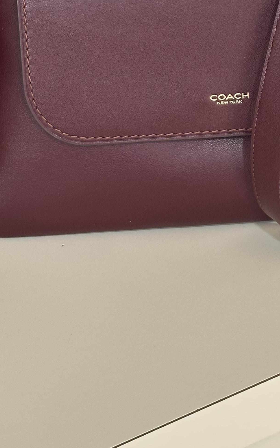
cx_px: 249
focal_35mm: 106
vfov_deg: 19.4
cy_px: 77
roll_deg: +0.5
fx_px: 1294
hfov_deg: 12.3
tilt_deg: -28.4
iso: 160
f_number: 1.78
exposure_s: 1/60
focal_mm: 6.86
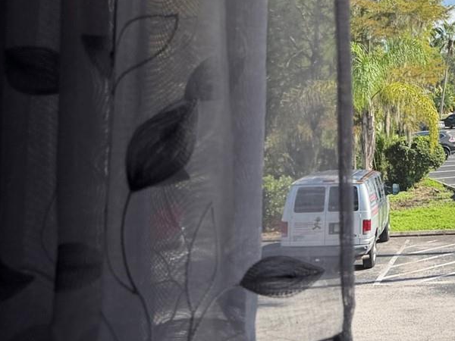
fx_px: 841
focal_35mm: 64
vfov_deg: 22.4
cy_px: 39
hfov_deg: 26.5
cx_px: 563
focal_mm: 6.76
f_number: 1.78
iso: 80
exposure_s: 1/2299
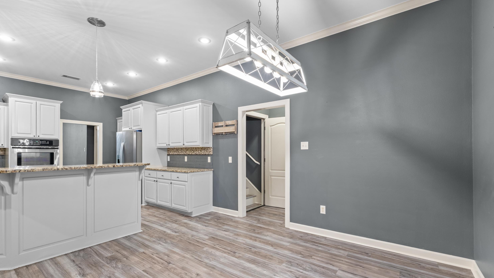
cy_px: 150
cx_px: 245
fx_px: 210
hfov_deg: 99.4
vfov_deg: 67.0
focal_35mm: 16
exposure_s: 1/1.25
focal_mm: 10
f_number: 8
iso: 400
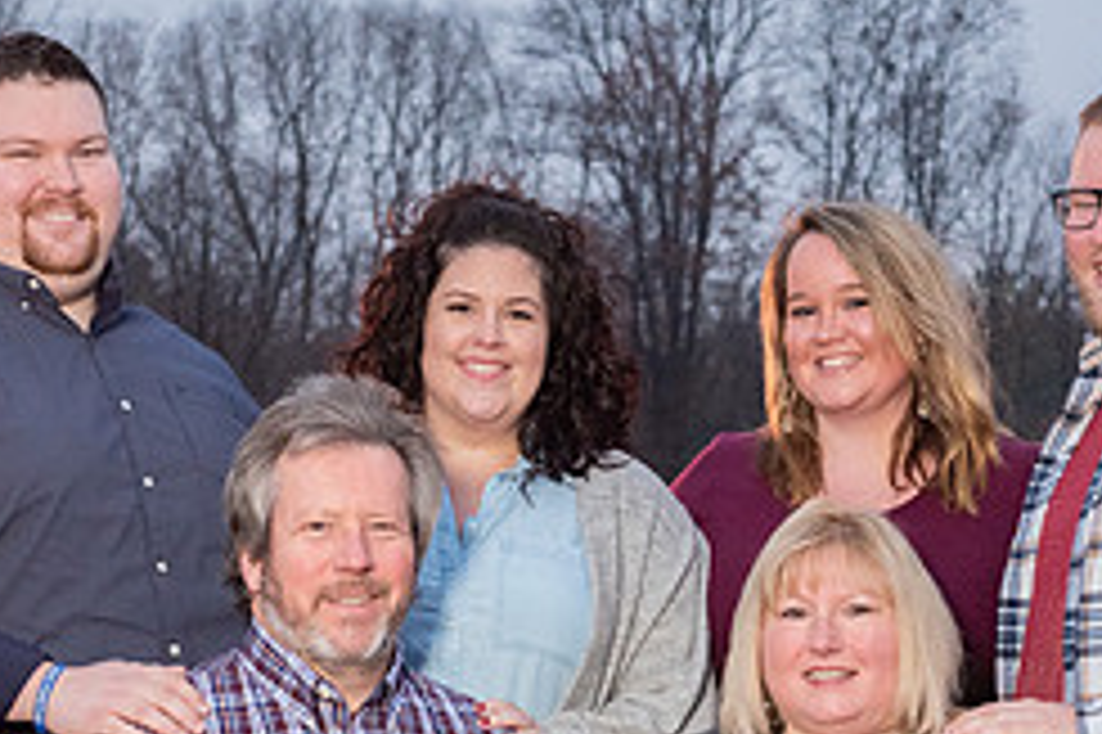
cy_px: 637
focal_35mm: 150
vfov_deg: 9.1
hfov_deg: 13.7
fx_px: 4588
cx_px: 513
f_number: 5.6
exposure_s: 1/200
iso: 2000
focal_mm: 62
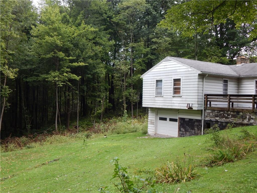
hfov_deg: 49.0
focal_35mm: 38
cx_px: 128
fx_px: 282
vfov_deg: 37.7
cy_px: 96
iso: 125
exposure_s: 1/80
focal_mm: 6.8
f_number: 3.4
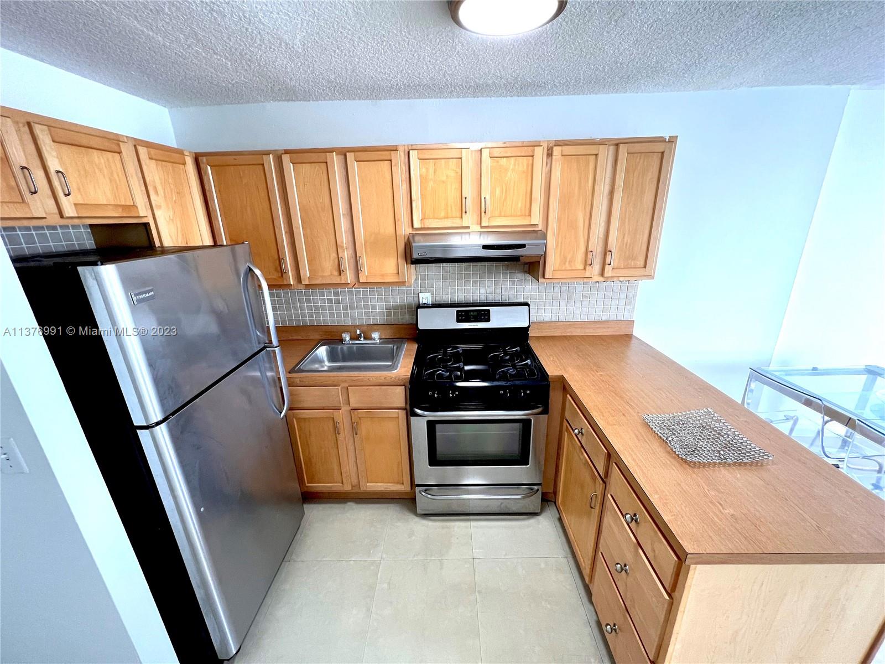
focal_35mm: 13
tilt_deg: -18.7
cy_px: 332
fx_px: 332
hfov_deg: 106.2
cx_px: 442
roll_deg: +1.5
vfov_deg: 89.9
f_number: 1.8
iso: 125
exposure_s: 1/60
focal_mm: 1.57
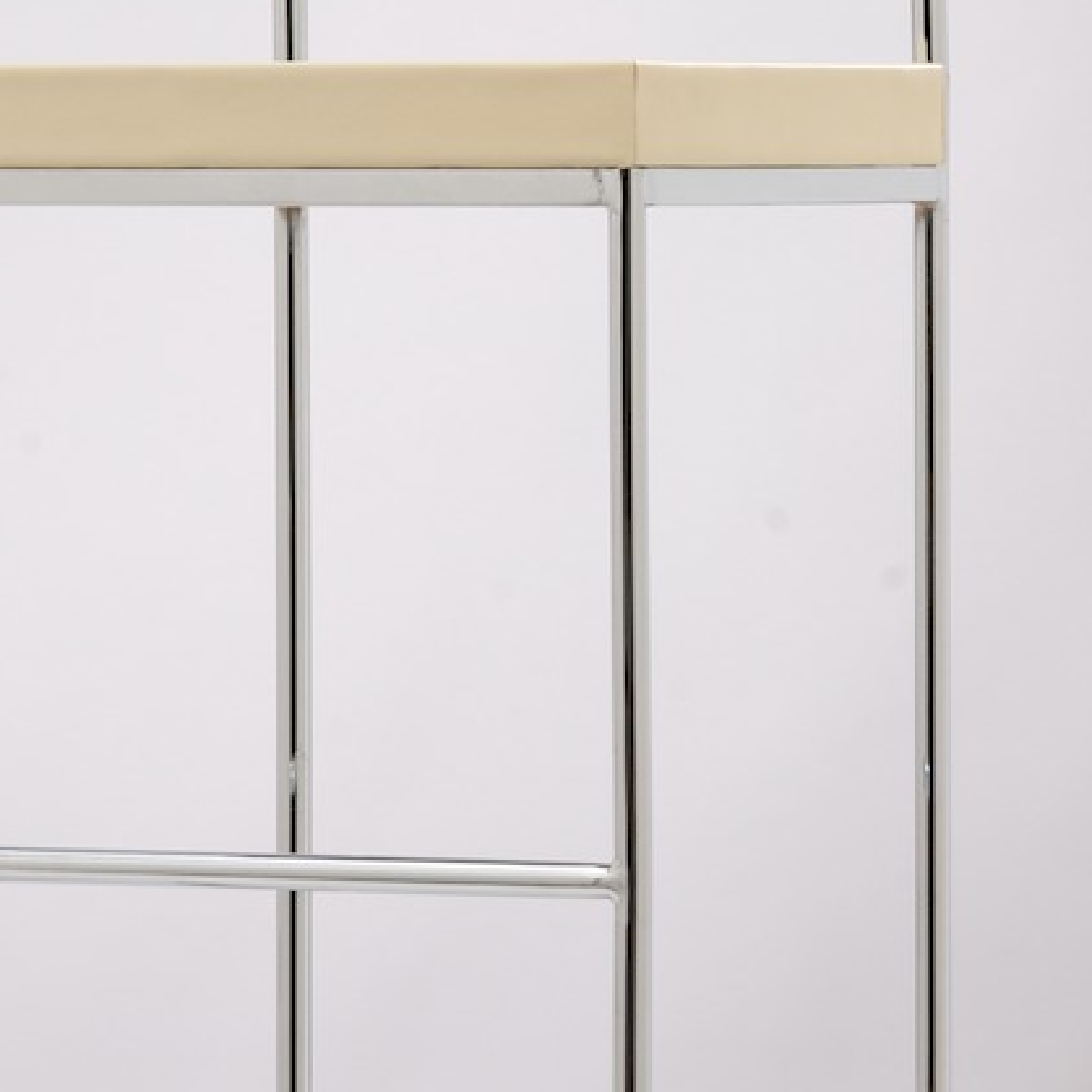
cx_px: 532
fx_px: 9459
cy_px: 180
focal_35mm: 265
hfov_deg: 6.6
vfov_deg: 6.6
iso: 100
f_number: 14
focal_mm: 85
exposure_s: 1/200
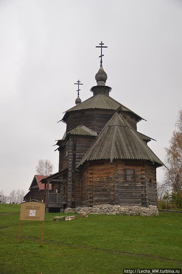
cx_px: 91
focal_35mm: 39
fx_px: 297
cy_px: 137
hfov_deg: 34.1
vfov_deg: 49.6
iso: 100
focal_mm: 26
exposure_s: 1/100
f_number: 3.2
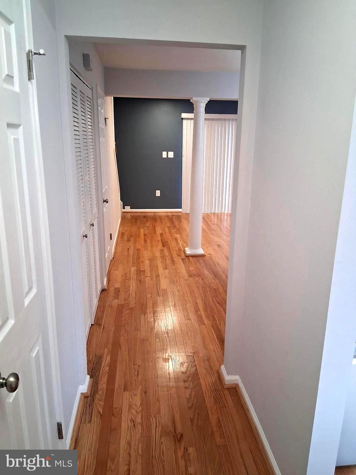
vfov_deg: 67.3
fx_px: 357
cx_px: 178
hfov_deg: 53.1
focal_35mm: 26
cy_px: 238
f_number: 1.8
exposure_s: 1/60
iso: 320
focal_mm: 3.98
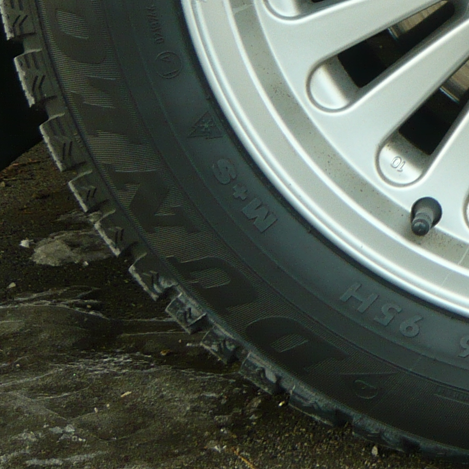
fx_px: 1441
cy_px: -123
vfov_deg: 17.5
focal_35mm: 94
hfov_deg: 16.9
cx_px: 678
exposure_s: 1/125
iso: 100
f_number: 2.9
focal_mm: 4.9
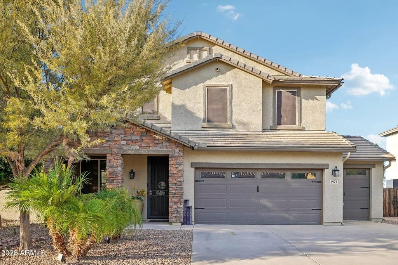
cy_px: 132
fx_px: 343
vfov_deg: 42.3
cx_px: 199
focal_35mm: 31
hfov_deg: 60.3
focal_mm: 31
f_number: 8
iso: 400
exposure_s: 1/320
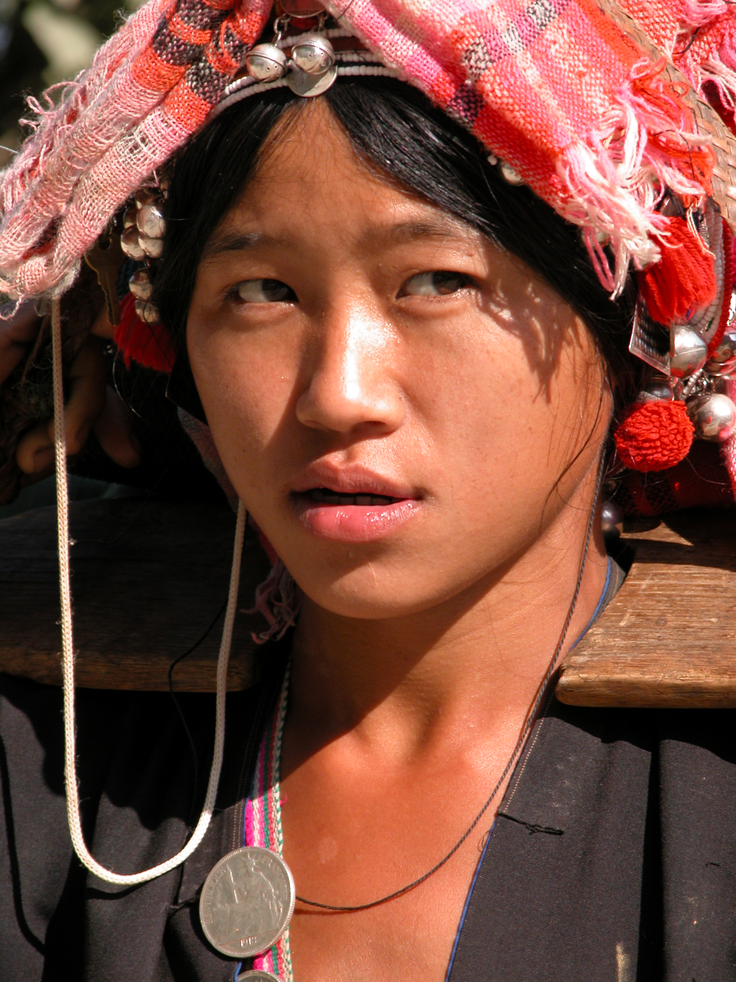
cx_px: 368
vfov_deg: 7.1
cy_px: 491
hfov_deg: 5.3
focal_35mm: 280
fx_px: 7938
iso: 100
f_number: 5.3
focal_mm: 71.2
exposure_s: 1/282
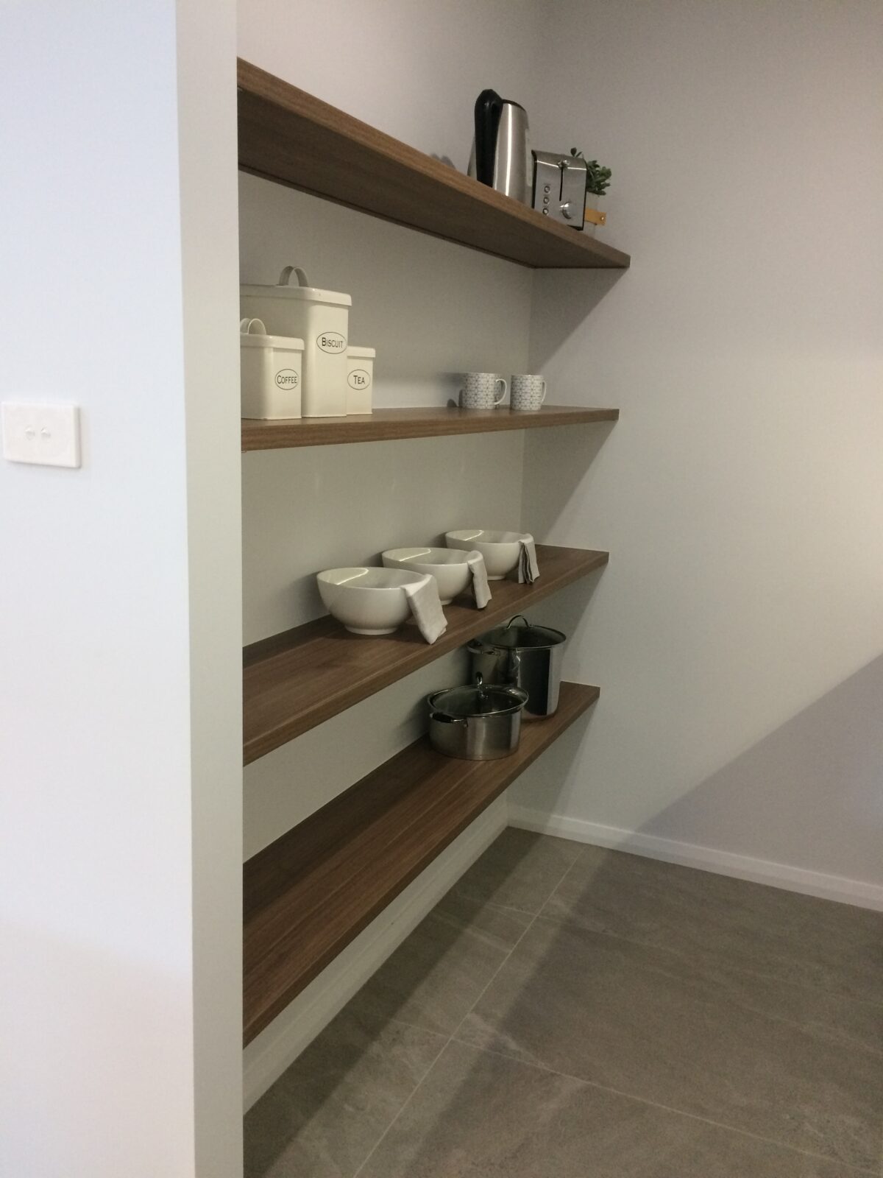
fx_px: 986
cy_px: 589
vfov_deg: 61.7
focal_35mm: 29
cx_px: 442
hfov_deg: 48.2
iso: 80
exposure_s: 1/33
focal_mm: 4.15
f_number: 2.2
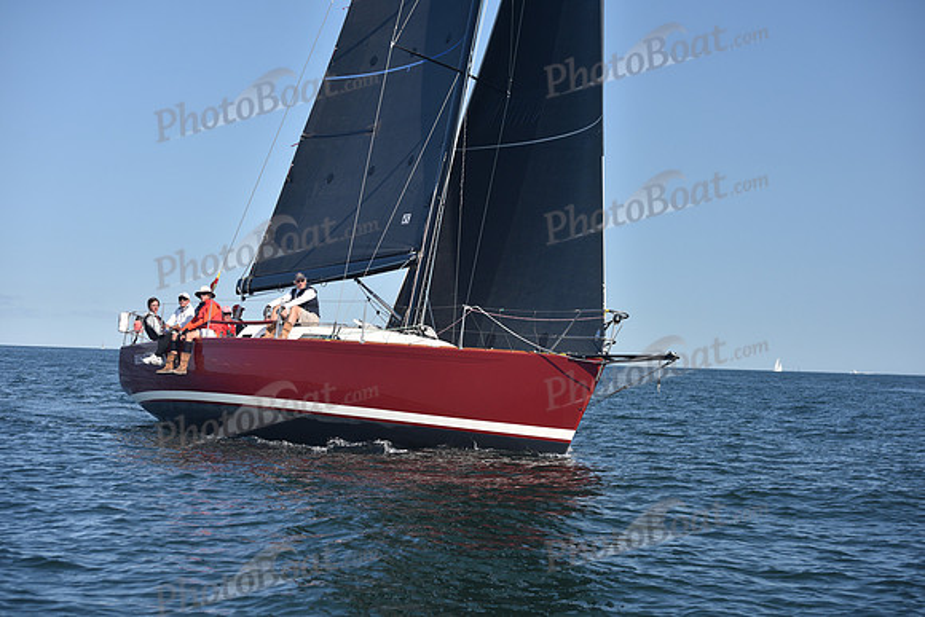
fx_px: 1799
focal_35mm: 70
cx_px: 462
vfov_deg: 19.5
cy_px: 308
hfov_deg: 28.8
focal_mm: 70
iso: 250
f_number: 5
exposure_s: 1/800
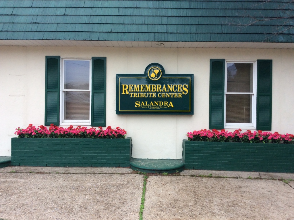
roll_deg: -0.7
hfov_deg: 56.9
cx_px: 147
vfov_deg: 44.1
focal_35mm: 32
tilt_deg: -2.1
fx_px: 271
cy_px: 110
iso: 50
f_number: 2.4
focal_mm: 3.3
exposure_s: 1/120
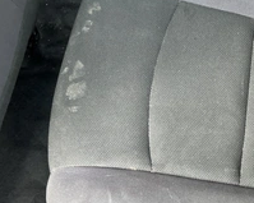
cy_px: 124
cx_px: 208
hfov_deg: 33.1
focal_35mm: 55
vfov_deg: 27.5
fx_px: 413
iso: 64
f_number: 1.8
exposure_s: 1/94
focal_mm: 3
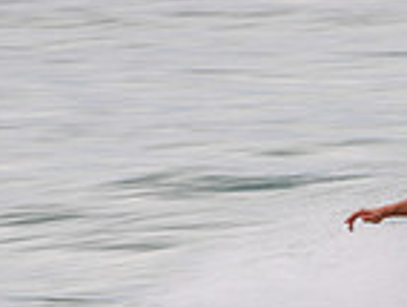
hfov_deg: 1.0
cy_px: 374
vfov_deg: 0.8
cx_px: 473
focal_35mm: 1958
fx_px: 23060
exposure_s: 1/20
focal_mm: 500
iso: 64
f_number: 16
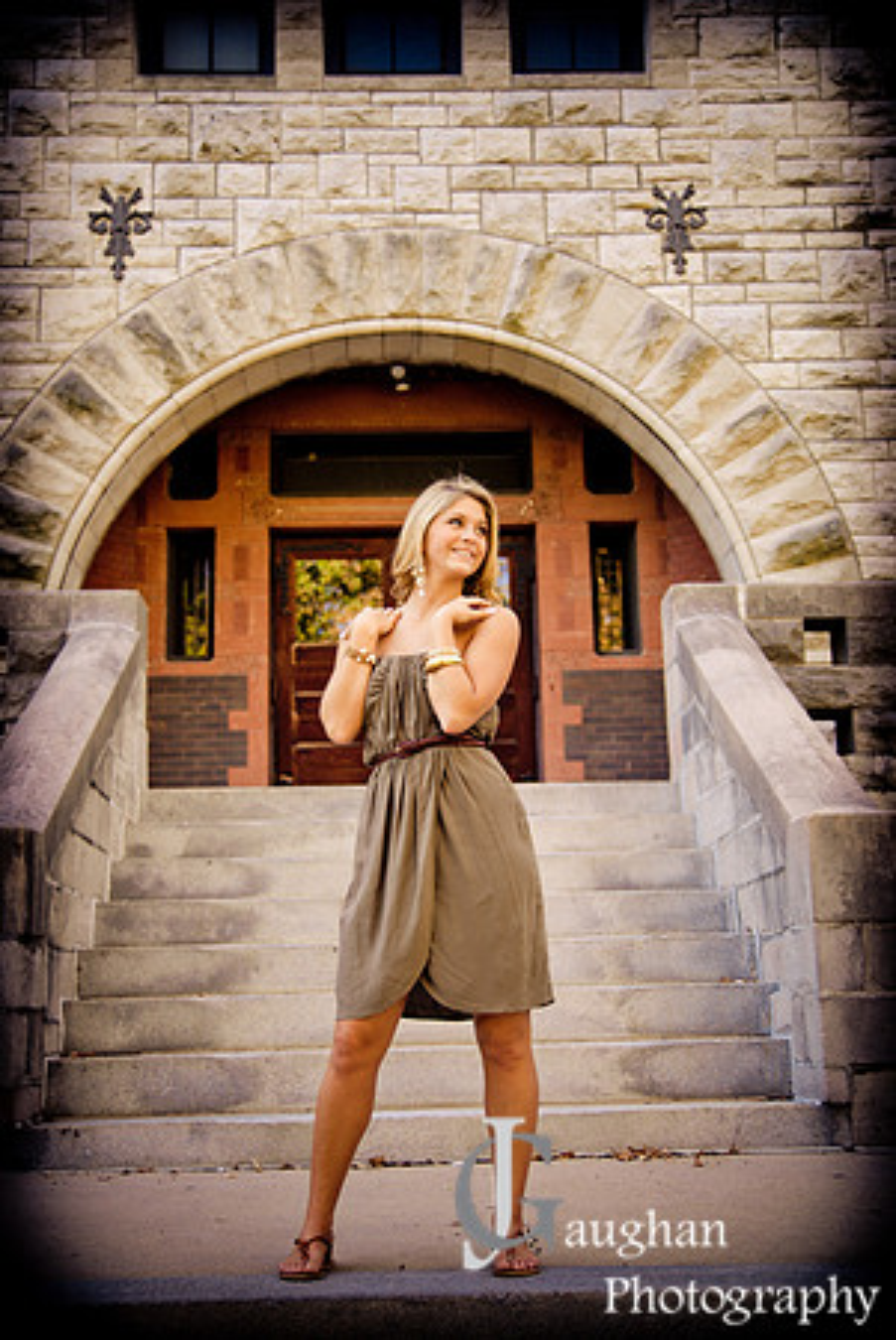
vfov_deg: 44.9
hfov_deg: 30.9
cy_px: 670
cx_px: 448
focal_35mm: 44
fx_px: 1620
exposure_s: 1/125
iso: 125
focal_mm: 29
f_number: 2.8
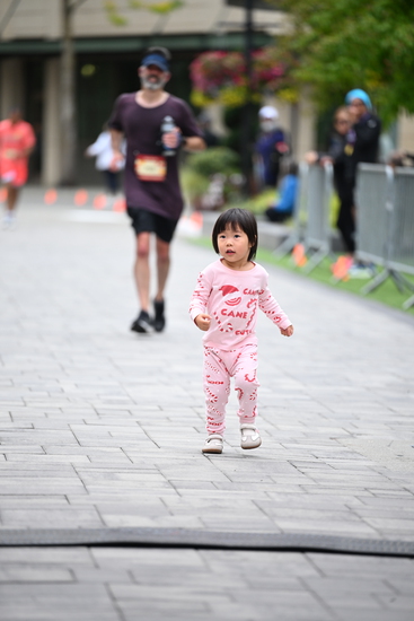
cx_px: 207
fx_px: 3448
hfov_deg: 6.9
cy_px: 310
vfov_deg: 10.3
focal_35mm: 200
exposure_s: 1/2000
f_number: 2.8
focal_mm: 200
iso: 640
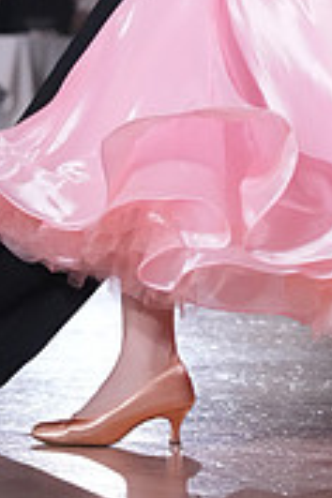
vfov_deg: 6.7
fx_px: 4177
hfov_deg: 4.5
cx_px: 432
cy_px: -304
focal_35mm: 302
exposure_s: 1/500
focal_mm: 92
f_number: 4
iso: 4000
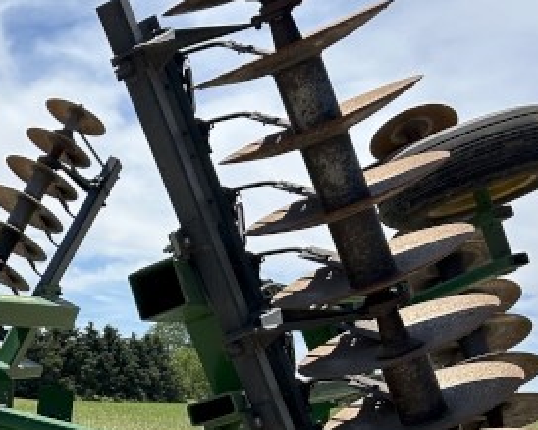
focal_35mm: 74
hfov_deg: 23.7
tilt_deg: -3.9
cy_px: 479
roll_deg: -2.4
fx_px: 1178
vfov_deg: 19.7
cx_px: -92
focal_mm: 5.7
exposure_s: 1/4444
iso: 50
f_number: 1.5
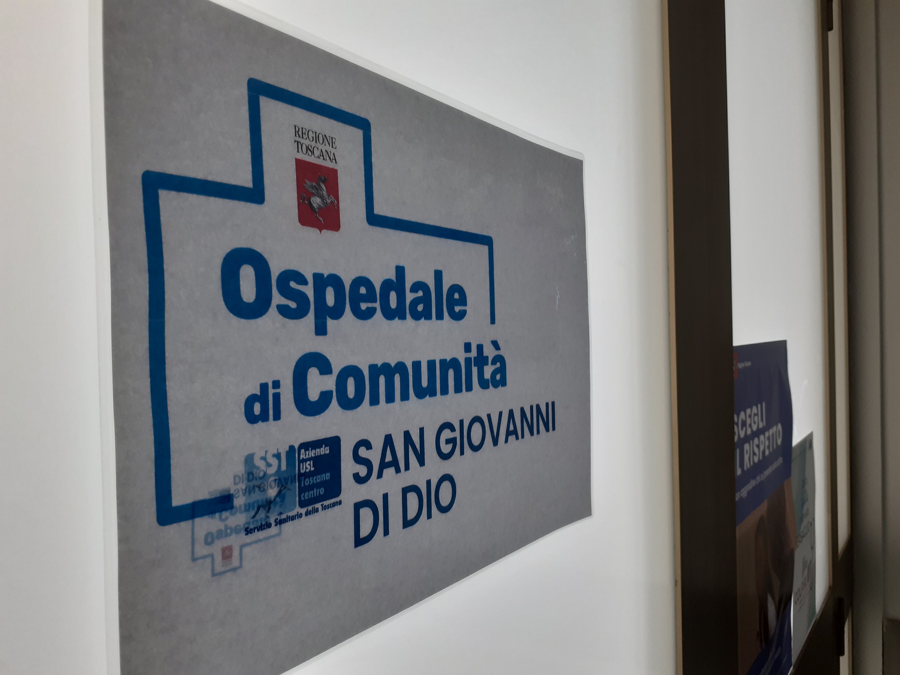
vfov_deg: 51.4
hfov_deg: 65.3
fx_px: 702
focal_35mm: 27
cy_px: 338
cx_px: 450
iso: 50
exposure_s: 1/50
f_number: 1.9
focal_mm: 3.6
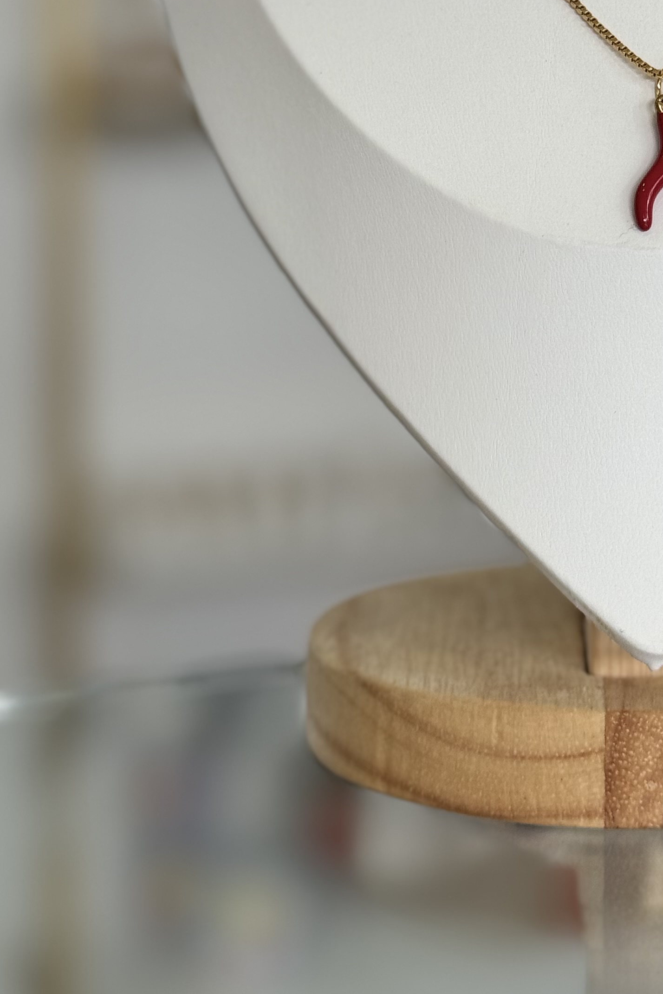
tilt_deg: -3.3
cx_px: 636
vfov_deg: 21.3
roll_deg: +0.2
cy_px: 142
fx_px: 2596
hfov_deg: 14.4
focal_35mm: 94
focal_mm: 6.76
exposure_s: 1/121
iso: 50
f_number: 1.78
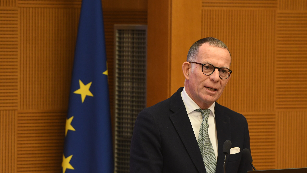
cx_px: 154
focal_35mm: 315
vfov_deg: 3.9
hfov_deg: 6.9
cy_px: 95
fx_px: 2564
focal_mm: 200
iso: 2500
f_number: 4
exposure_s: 1/250
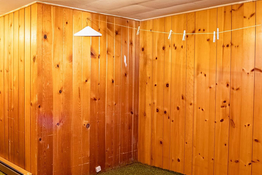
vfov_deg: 36.9
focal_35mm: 36
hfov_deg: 50.9
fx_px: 262
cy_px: 81
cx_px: 66
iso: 400
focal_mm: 16
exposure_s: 1/40
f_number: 8
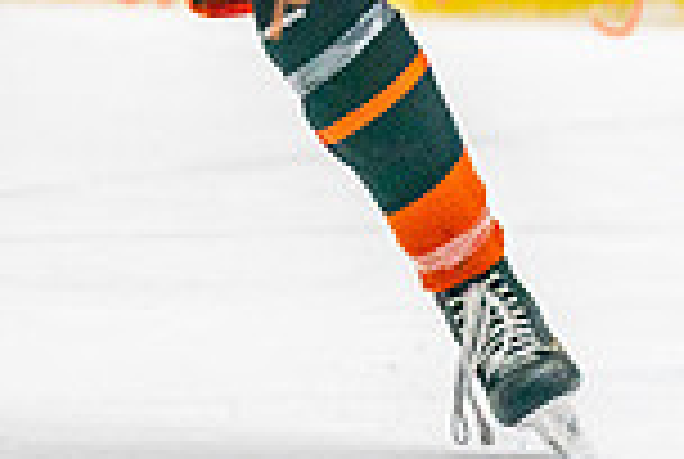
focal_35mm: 935
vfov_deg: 1.5
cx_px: -300
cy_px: -125
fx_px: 17800
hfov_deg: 2.2
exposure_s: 1/1250
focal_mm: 200
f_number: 2.8
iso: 3200
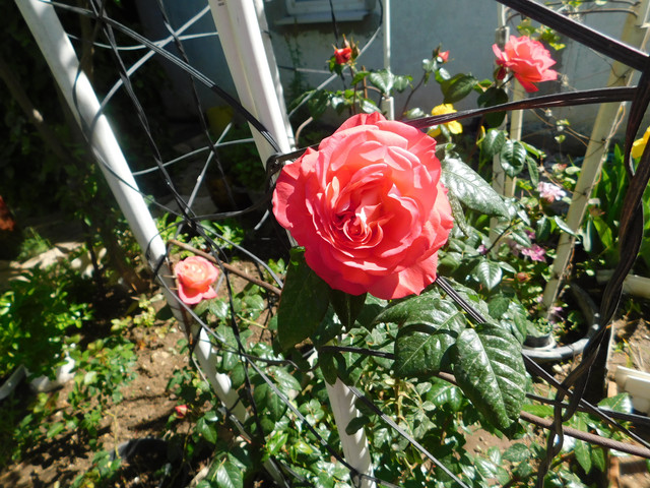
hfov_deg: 73.9
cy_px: 244
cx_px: 325
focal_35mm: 23
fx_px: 432
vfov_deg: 58.9
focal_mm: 4
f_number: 3
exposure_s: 1/800
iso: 125
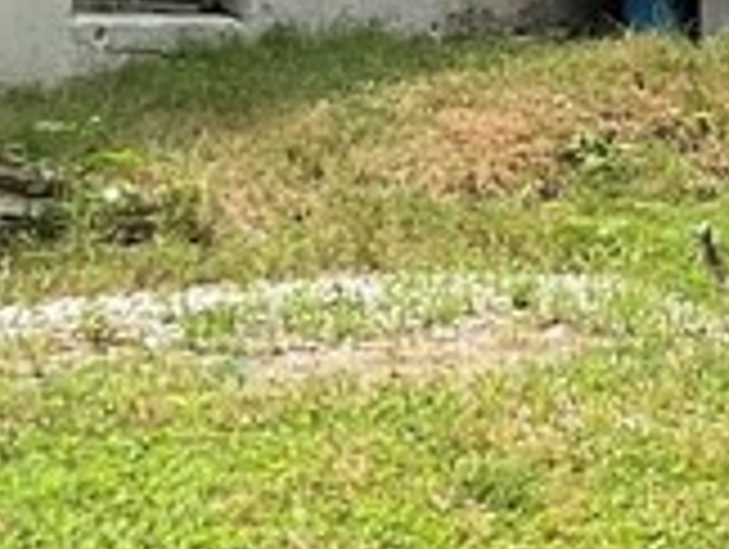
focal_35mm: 183
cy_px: 140
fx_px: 3860
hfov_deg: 10.0
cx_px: 1454
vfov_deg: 8.1
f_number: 1.8
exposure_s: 1/719
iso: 16
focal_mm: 3
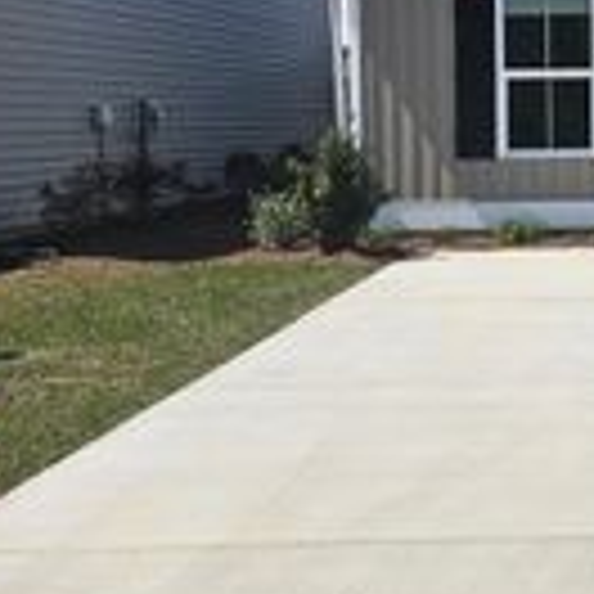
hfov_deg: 20.5
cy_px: 133
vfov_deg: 22.2
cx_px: 774
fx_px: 1495
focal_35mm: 77
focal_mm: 5.4
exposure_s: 1/4244
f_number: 1.8
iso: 25
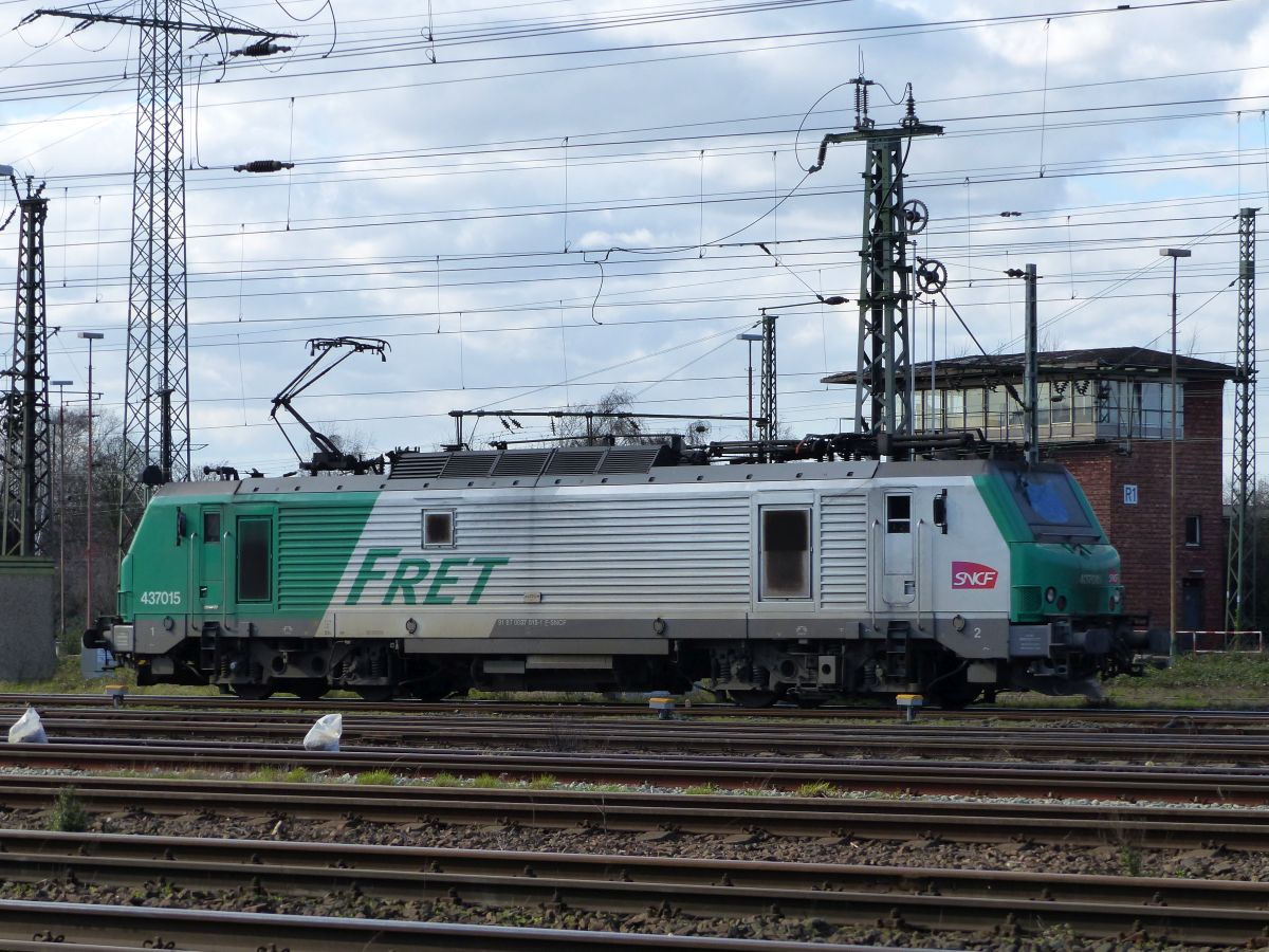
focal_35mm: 107
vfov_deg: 13.8
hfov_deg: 18.4
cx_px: 634
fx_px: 3923
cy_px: 476
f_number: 4
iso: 160
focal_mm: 19.2
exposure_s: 1/640
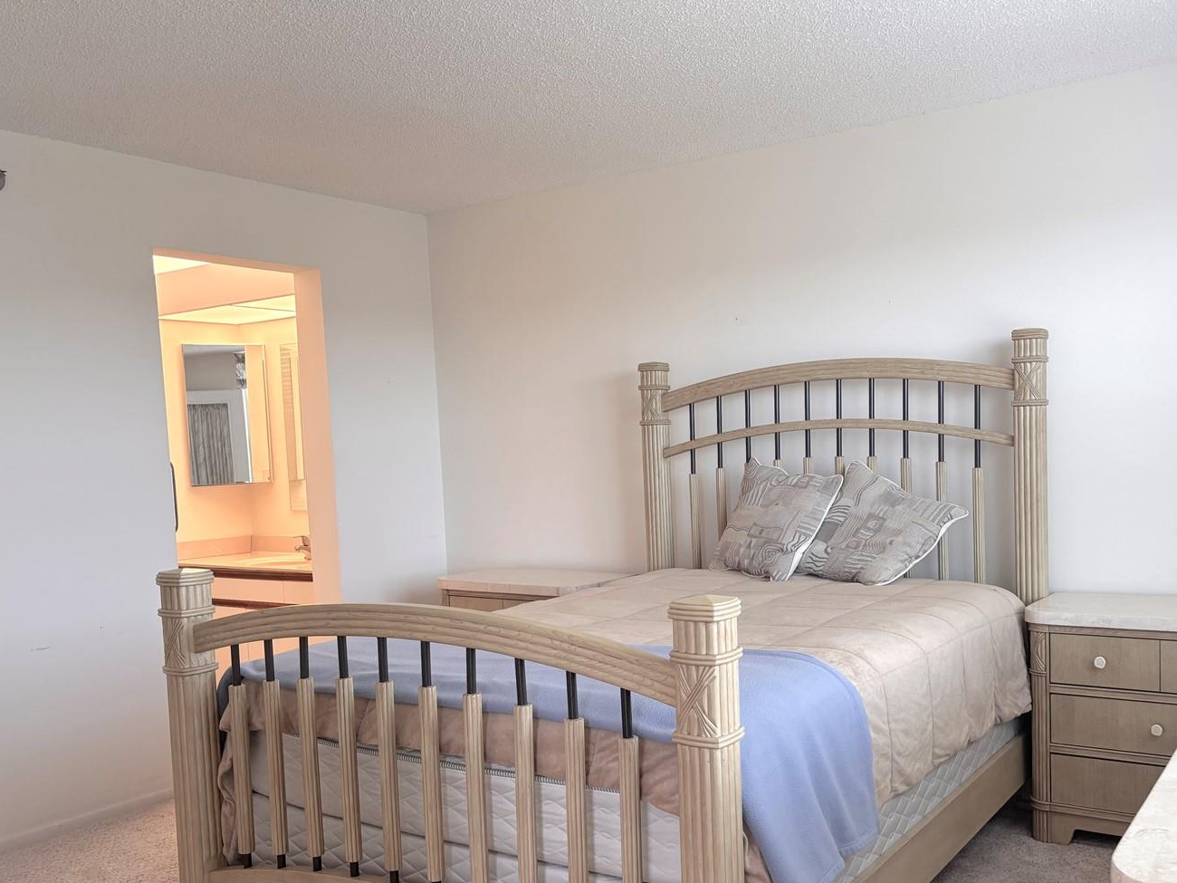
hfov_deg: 56.7
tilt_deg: -4.9
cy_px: 521
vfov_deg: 44.0
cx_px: 656
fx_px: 1088
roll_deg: +1.7
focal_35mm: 32
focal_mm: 5.96
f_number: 1.6
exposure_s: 1/120
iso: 125
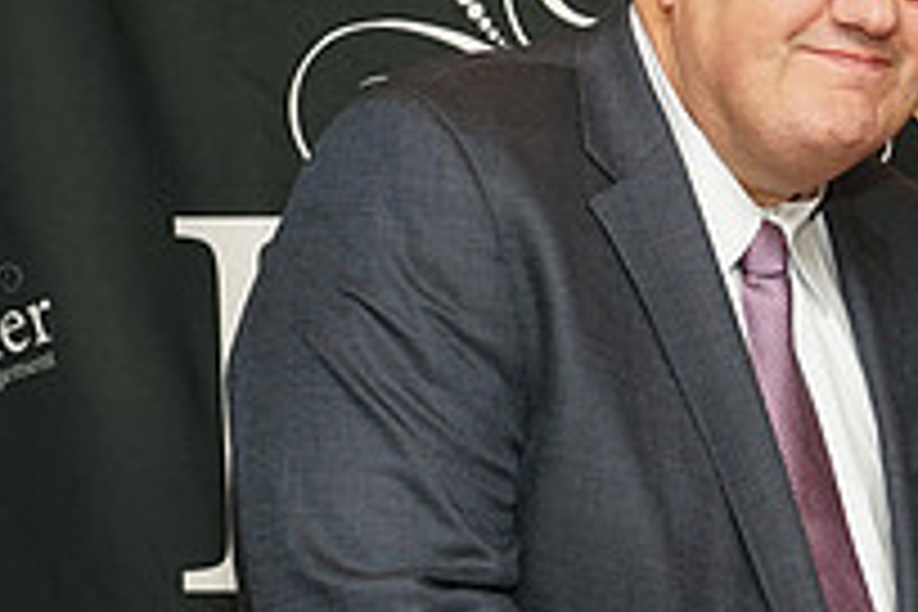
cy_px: 263
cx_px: 1017
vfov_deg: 10.7
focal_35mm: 128
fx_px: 3264
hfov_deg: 15.6
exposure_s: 1/100
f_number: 4.5
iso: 640
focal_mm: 45
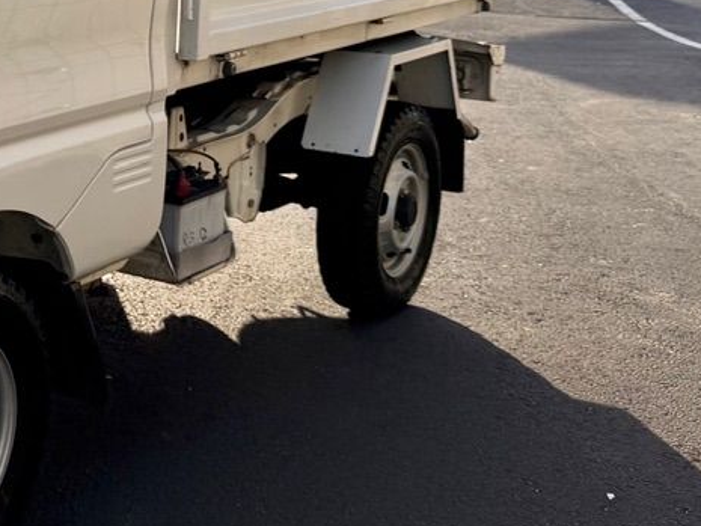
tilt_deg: -8.3
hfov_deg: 26.6
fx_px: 1337
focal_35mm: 66
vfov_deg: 21.6
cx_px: -107
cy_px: 29
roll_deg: -1.3
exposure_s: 1/5319
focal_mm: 6.76
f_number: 1.78
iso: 80
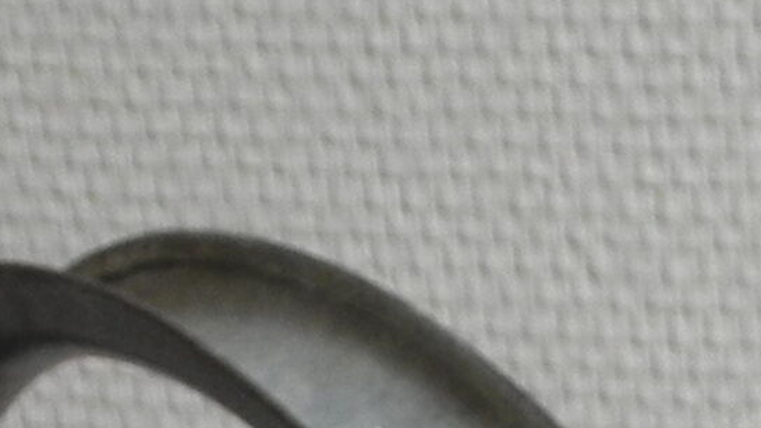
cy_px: 1704
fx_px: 4116
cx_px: 1429
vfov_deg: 5.3
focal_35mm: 204
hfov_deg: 9.9
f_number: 2.8
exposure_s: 1/30
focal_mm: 6
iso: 181
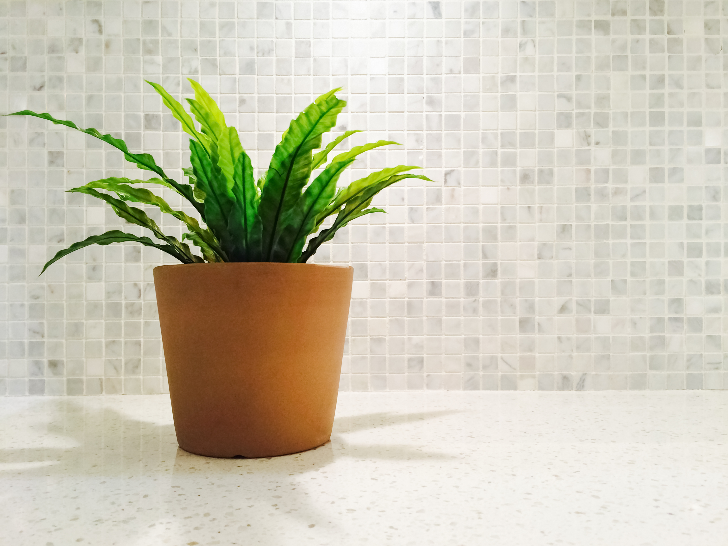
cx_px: 364
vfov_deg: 46.8
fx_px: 631
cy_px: 273
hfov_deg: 60.0
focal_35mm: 30
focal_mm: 4.12
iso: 50
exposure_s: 1/30
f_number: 2.2
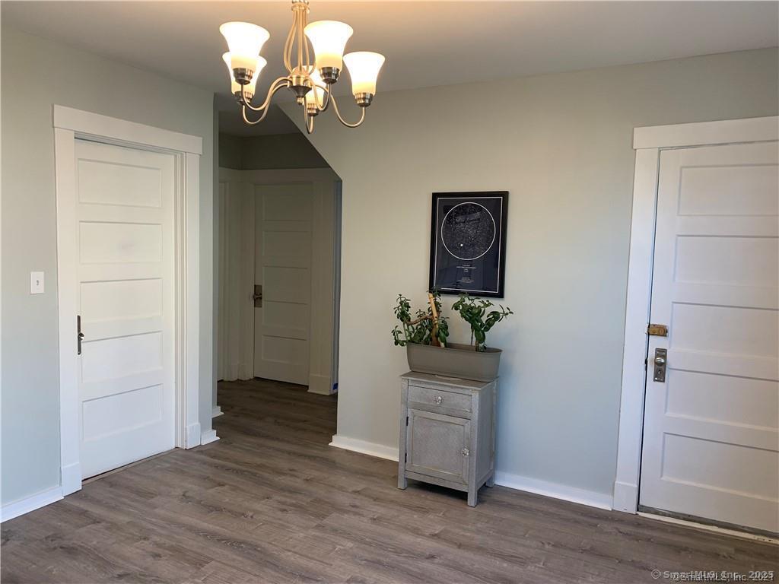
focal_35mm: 26
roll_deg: -1.4
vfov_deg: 53.1
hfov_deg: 67.3
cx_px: 390
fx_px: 585
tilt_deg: -5.3
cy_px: 292
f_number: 1.8
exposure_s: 1/60
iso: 64
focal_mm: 4.25
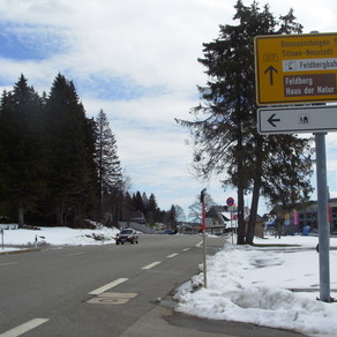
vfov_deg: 36.8
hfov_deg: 36.4
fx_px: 507
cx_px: 226
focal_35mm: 46
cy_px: 165
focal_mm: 6.3
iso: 50
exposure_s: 1/558
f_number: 4.9
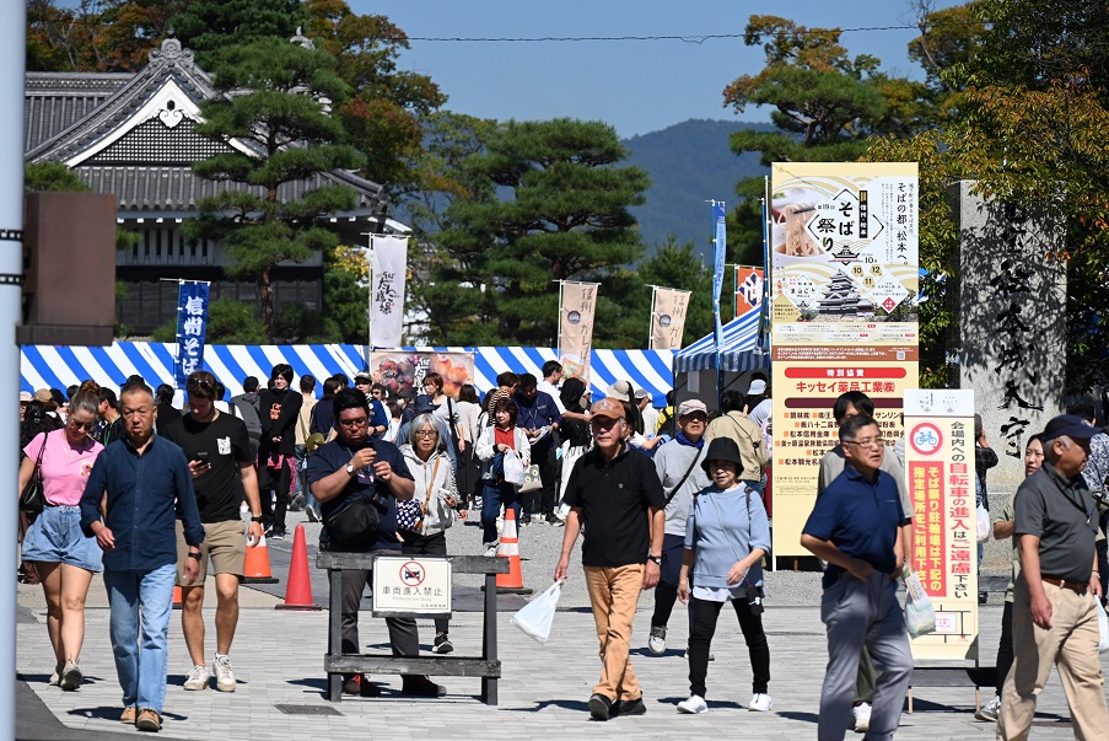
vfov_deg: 8.1
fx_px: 5239
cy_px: 370
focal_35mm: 170
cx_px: 554
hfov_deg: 12.1
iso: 500
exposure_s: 1/3200
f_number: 6.3
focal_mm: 170
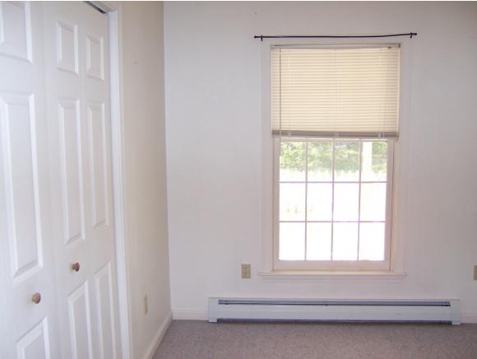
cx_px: 238
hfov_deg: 51.3
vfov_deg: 39.7
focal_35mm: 36
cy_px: 180
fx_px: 496
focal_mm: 5.6
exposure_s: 1/60
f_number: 2.8
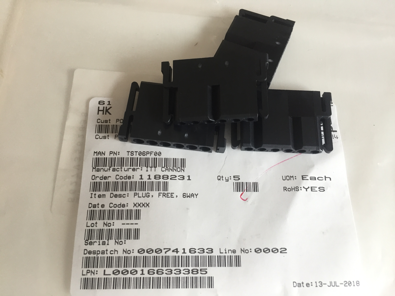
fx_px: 331
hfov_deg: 61.7
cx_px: 198
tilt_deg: -71.7
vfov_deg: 48.2
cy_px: 148
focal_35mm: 29
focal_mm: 4.15
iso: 125
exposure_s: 1/33
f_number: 2.2
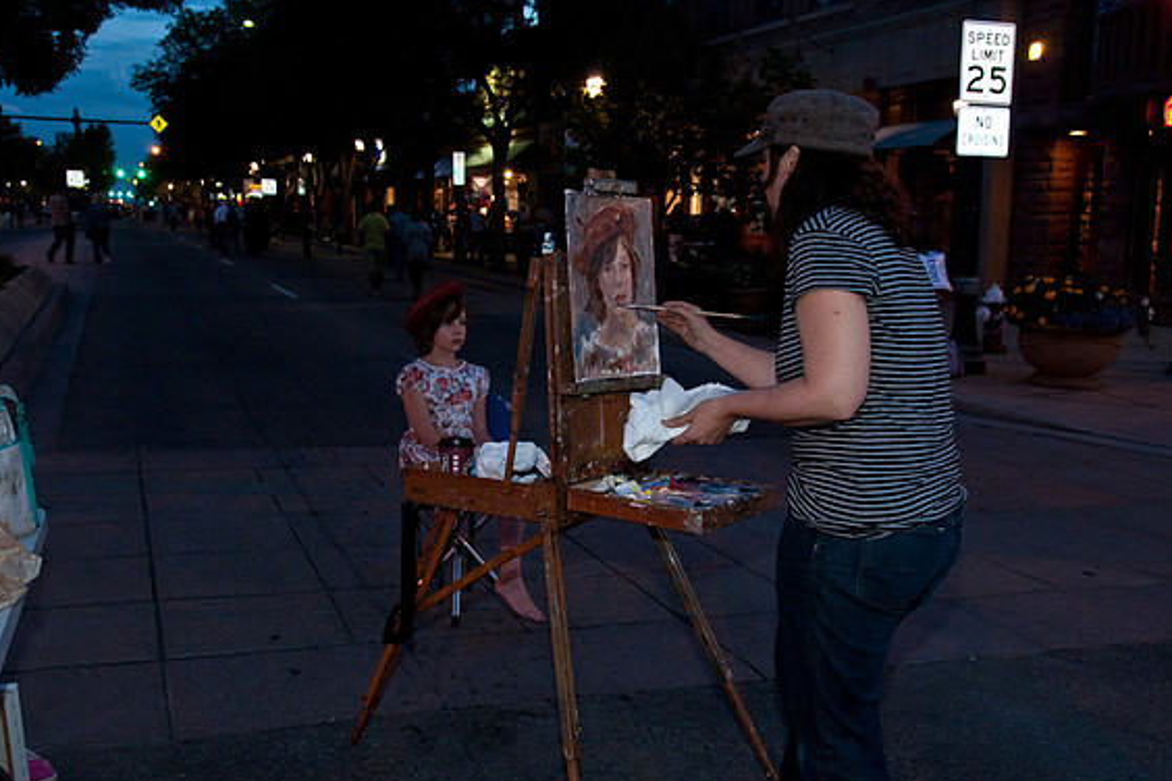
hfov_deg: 51.9
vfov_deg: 35.9
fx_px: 1204
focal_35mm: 37
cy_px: 396
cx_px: 588
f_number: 6.3
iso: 1250
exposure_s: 1/15
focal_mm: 24
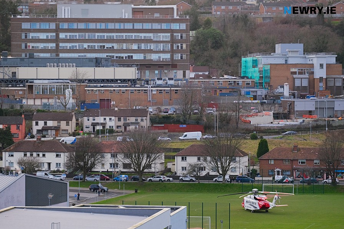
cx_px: 173
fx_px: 1443
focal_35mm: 151
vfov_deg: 9.1
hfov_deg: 13.6
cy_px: 114
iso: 1000
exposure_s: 1/600
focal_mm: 100
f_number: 4.5
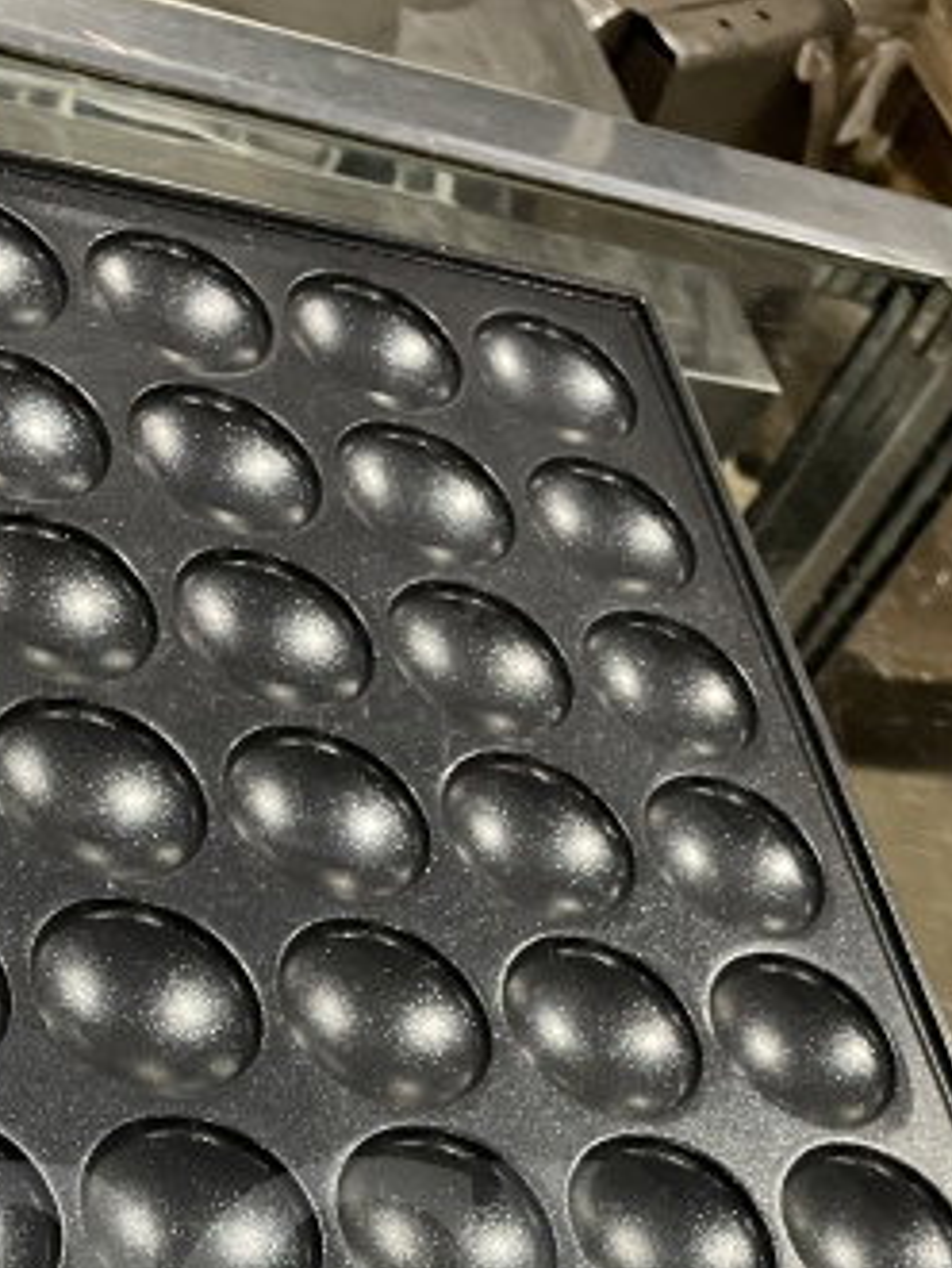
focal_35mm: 64
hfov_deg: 22.8
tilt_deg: -55.5
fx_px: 2344
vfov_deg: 27.2
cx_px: 253
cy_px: 1466
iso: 250
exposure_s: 1/60
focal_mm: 4.2
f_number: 1.6
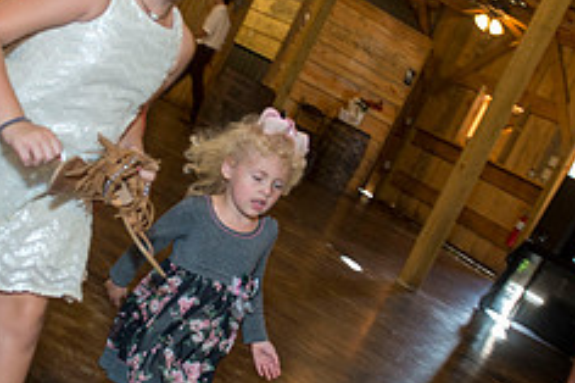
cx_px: 224
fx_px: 942
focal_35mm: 59
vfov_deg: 22.9
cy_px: 163
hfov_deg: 33.8
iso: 1600
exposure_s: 1/125
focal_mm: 24
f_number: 4
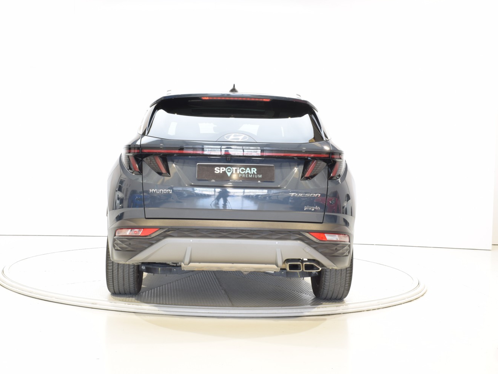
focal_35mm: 48
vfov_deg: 30.6
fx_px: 684
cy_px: 188
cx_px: 219
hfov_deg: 39.9
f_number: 14
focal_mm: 29
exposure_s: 1.3
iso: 100
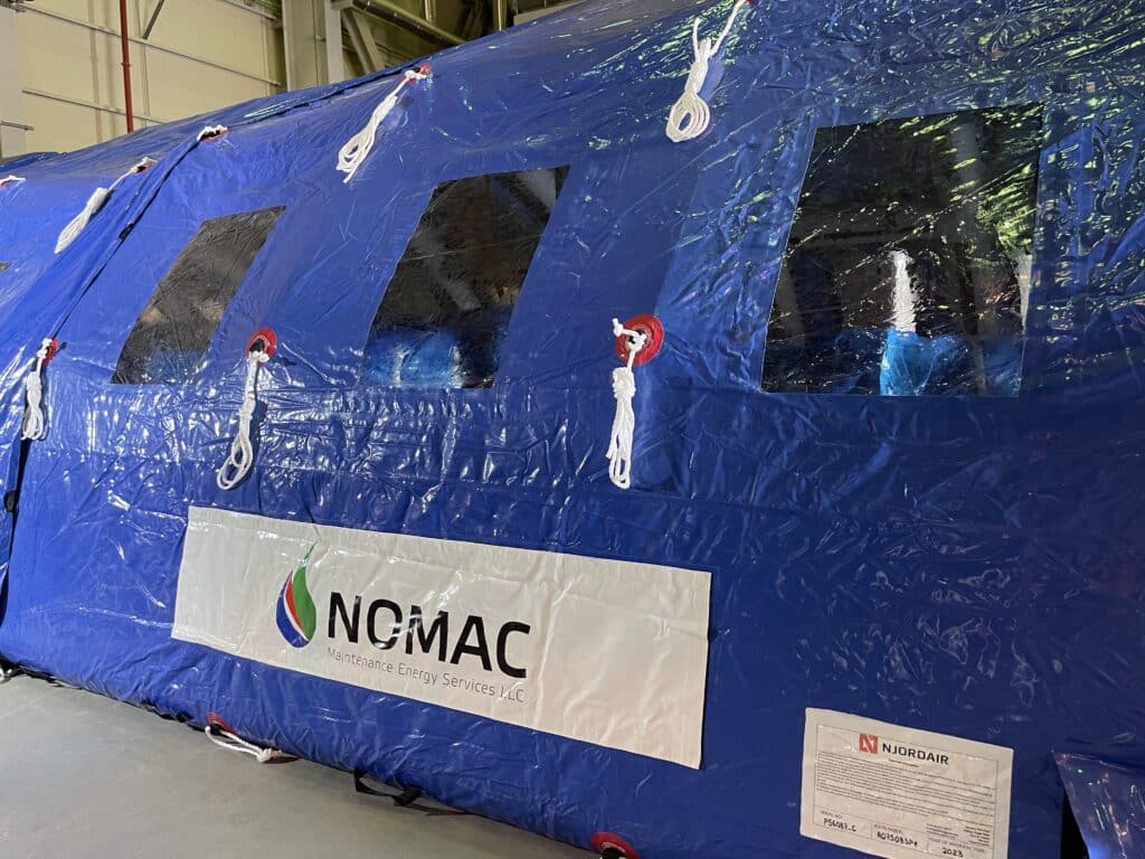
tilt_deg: -6.4
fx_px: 860
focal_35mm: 26
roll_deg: +0.3
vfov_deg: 53.1
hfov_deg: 67.3
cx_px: 572
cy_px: 430
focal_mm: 5.1
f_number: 1.6
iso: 400
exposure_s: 1/33
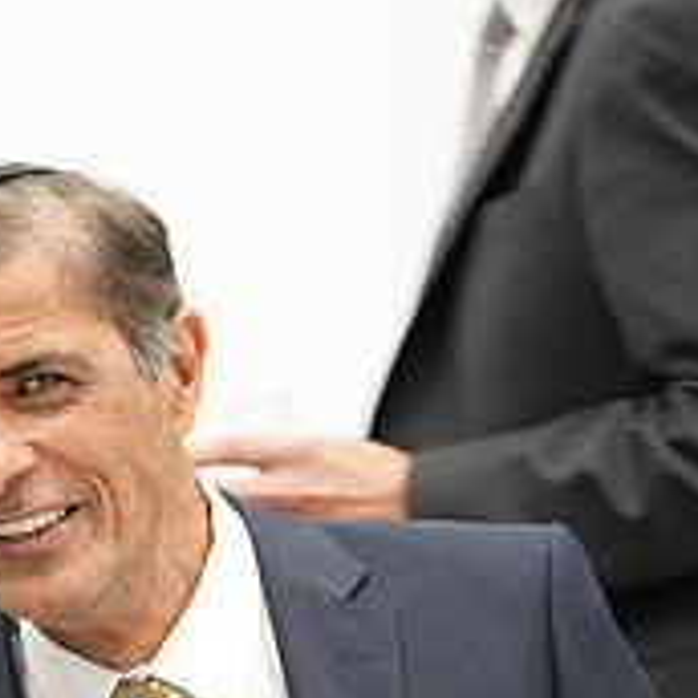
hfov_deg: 10.2
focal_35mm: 169
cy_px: 680
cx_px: -57
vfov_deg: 10.3
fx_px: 3855
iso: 2500
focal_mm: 59
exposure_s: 1/60
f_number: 4
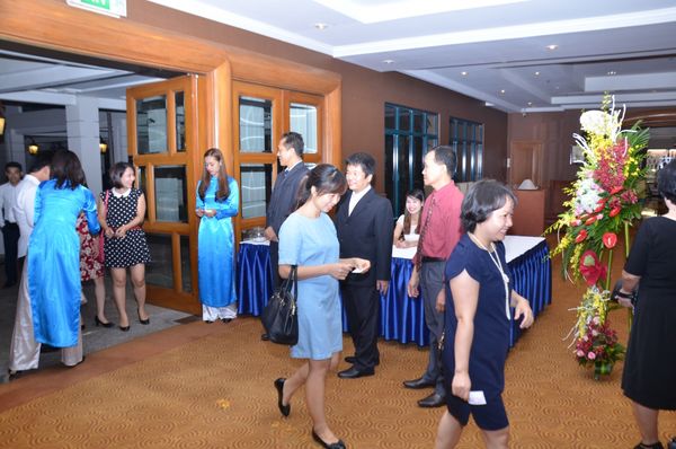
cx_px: 338
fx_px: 506
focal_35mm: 27
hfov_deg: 67.5
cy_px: 224
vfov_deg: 47.8
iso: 500
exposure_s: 1/80
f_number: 5.6
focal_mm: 18
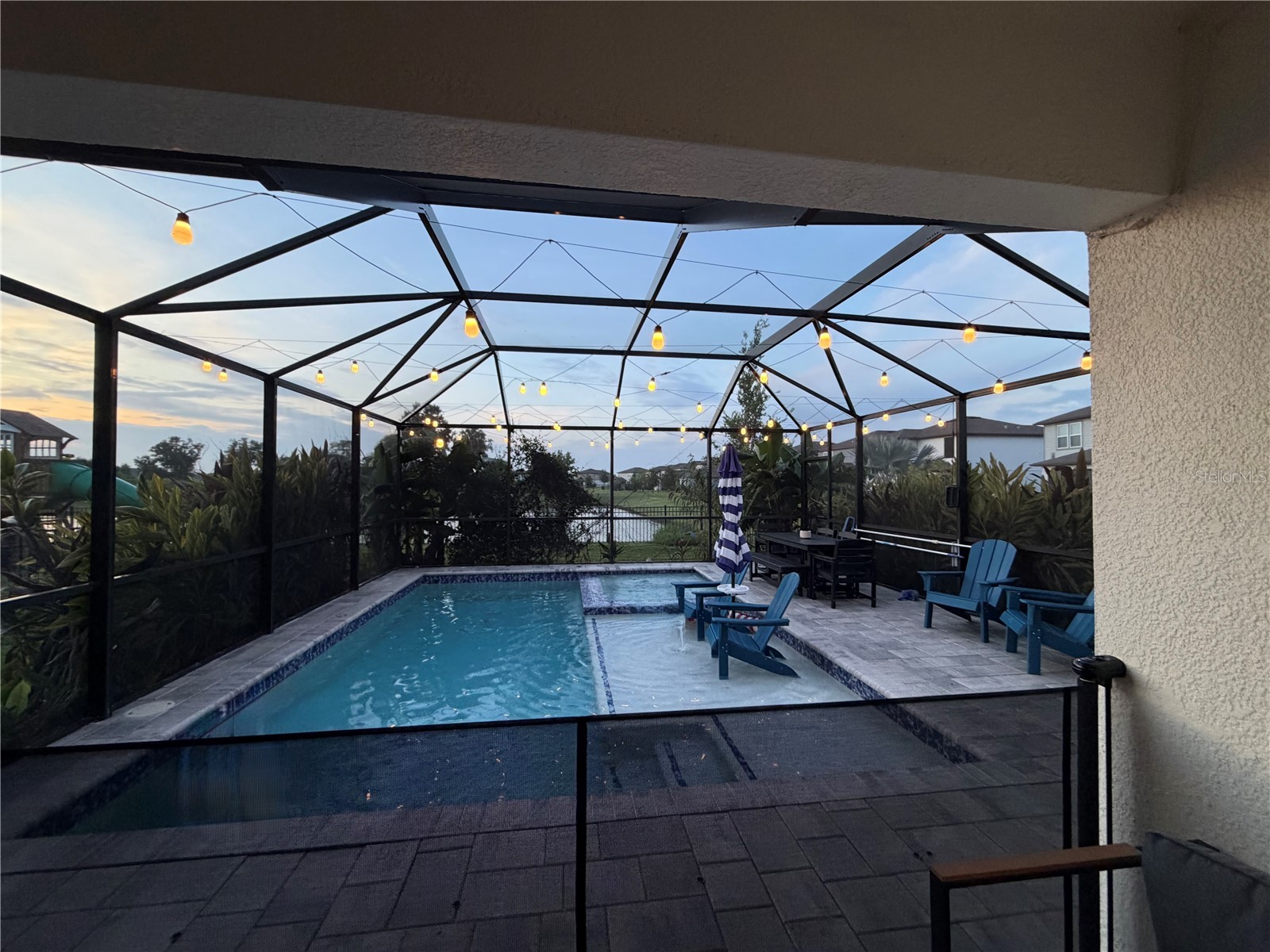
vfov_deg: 85.7
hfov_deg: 102.1
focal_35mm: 14
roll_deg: -0.1
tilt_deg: +1.3
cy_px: 476
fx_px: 514
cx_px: 635
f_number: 2.2
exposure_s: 1/121
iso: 250
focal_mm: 2.22
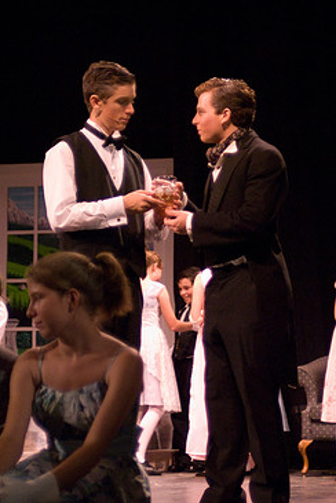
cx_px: 195
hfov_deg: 13.5
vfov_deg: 20.1
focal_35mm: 102
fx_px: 1420
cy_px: 266
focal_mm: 55
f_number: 2.8
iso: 1600
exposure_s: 1/100
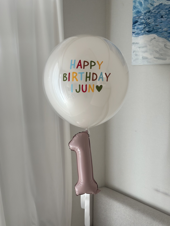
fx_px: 314
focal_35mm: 48
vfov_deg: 39.7
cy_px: 113
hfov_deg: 30.3
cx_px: 85
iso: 125
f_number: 1.78
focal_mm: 6.86
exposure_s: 1/121
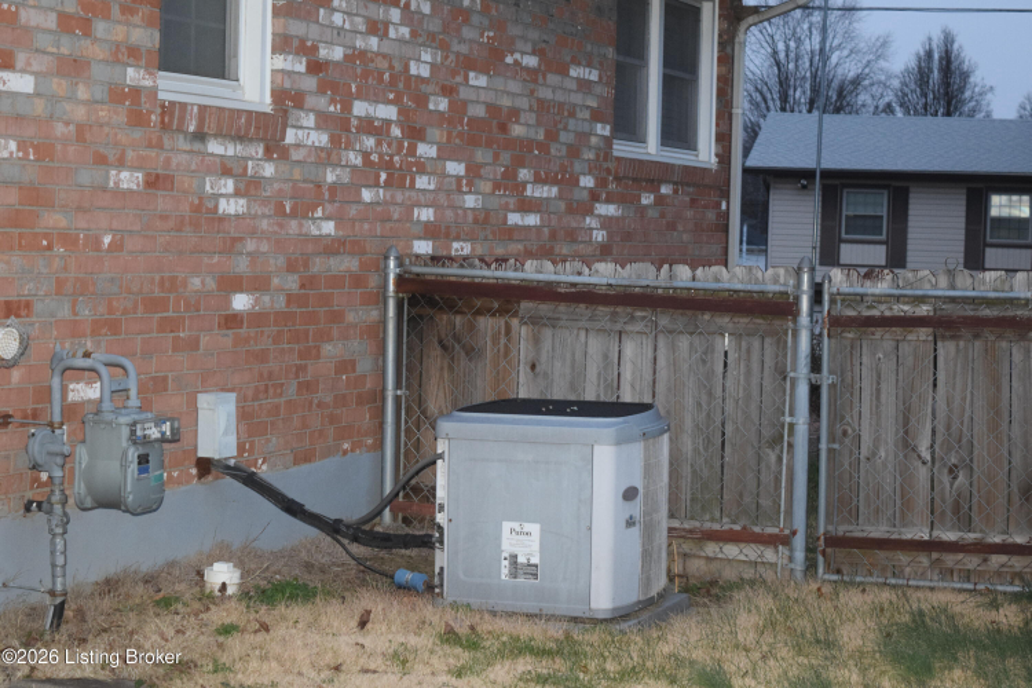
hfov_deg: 24.6
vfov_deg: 16.6
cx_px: 516
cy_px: 344
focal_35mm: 82
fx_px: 2365
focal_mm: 55
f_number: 5.6
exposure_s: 1/60
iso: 2500
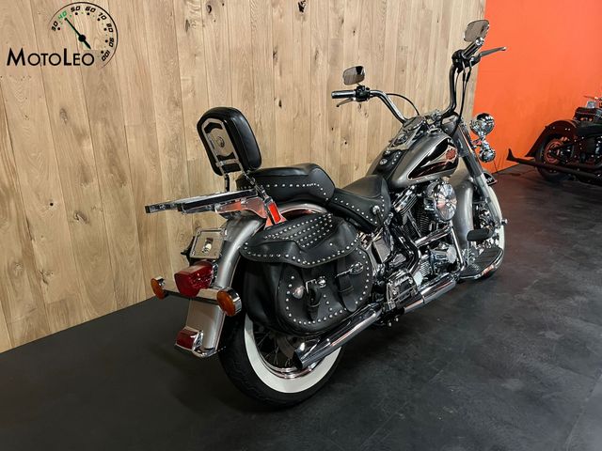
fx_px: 452
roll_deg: +0.2
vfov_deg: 53.1
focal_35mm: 26
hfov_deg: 67.3
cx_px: 301
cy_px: 226
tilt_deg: -19.2
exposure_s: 1/33
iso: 500
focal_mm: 5.1
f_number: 1.6
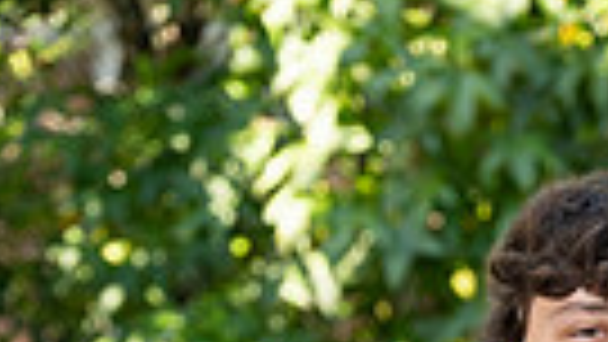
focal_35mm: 418
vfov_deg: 2.9
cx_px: 590
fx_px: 6740
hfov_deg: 5.2
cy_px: 918
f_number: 5.6
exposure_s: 1/200
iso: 400
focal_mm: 120
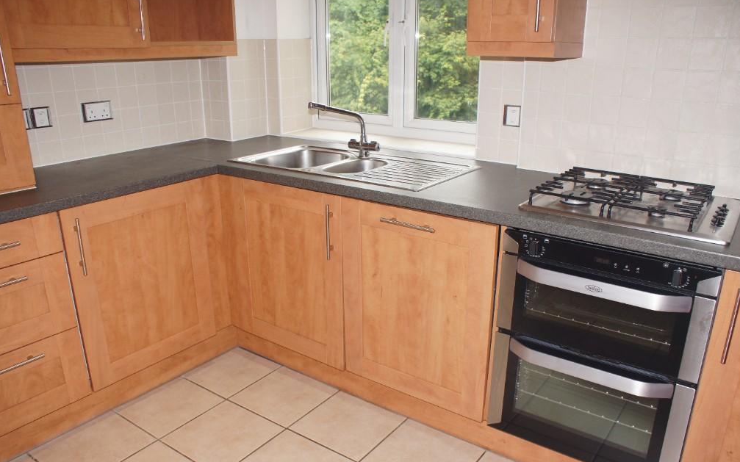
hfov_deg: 66.5
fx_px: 565
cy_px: 243
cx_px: 374
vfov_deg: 44.5
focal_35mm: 28
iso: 400
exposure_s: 1/160
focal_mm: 18
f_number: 4
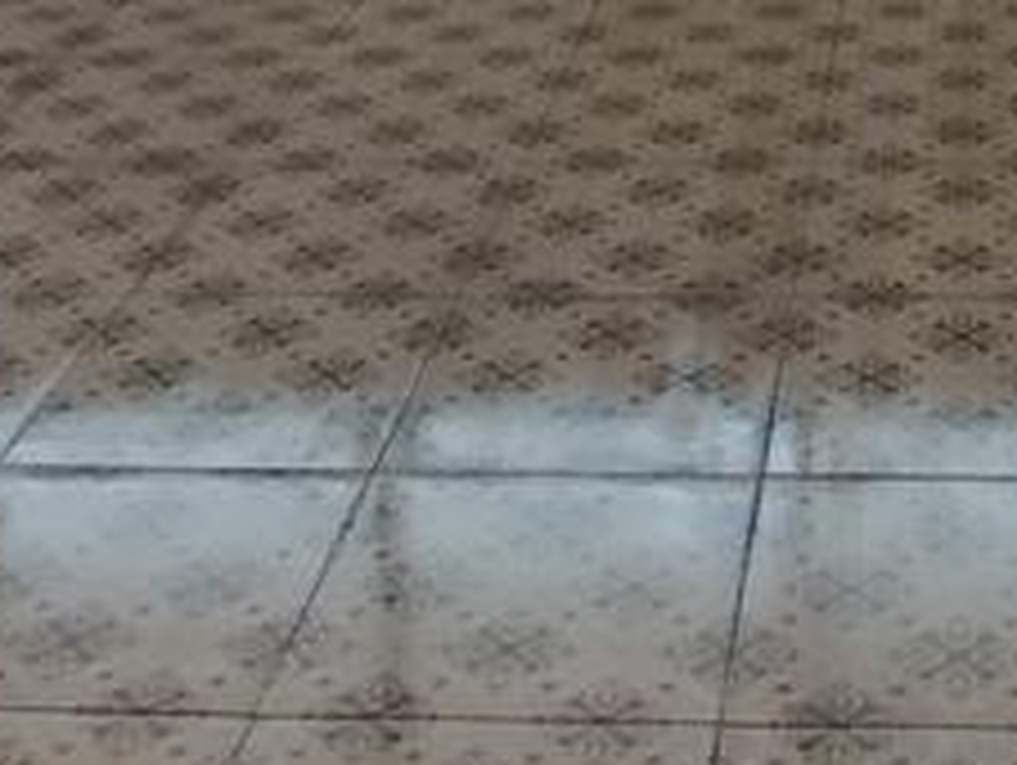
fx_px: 2235
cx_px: 785
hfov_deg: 25.3
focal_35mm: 76
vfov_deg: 16.1
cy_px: -657
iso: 80
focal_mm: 1.65
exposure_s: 1/100
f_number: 2.2
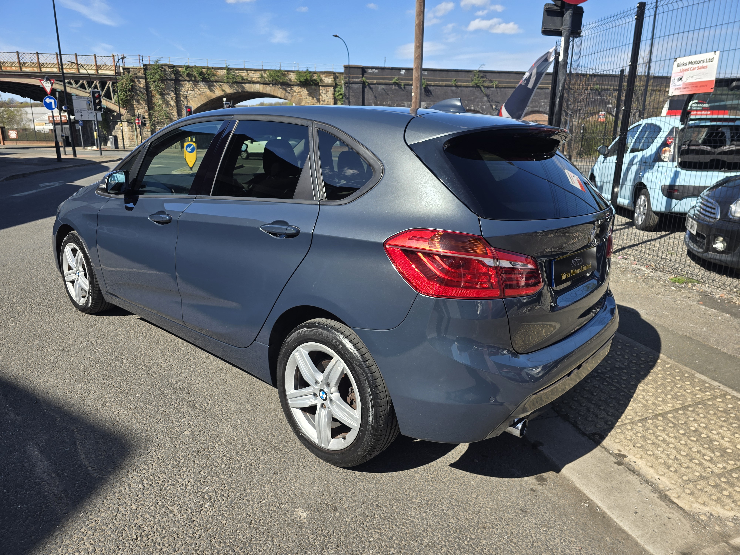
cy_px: 278
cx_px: 370
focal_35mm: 23
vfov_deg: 58.9
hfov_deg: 73.9
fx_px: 492
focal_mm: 6.3
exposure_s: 1/481
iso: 12
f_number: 1.7
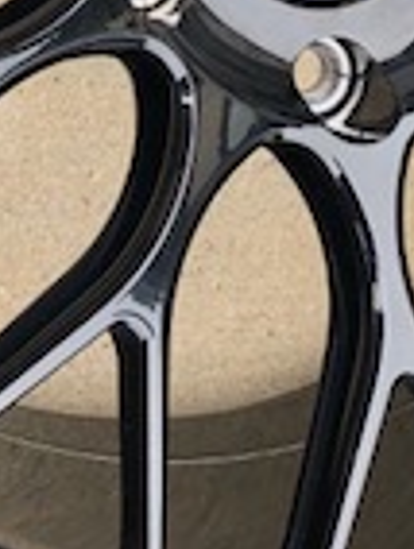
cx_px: 236
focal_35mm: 126
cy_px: -124
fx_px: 2003
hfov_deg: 11.8
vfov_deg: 15.0
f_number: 1.8
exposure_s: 1/120
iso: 25
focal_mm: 3.99
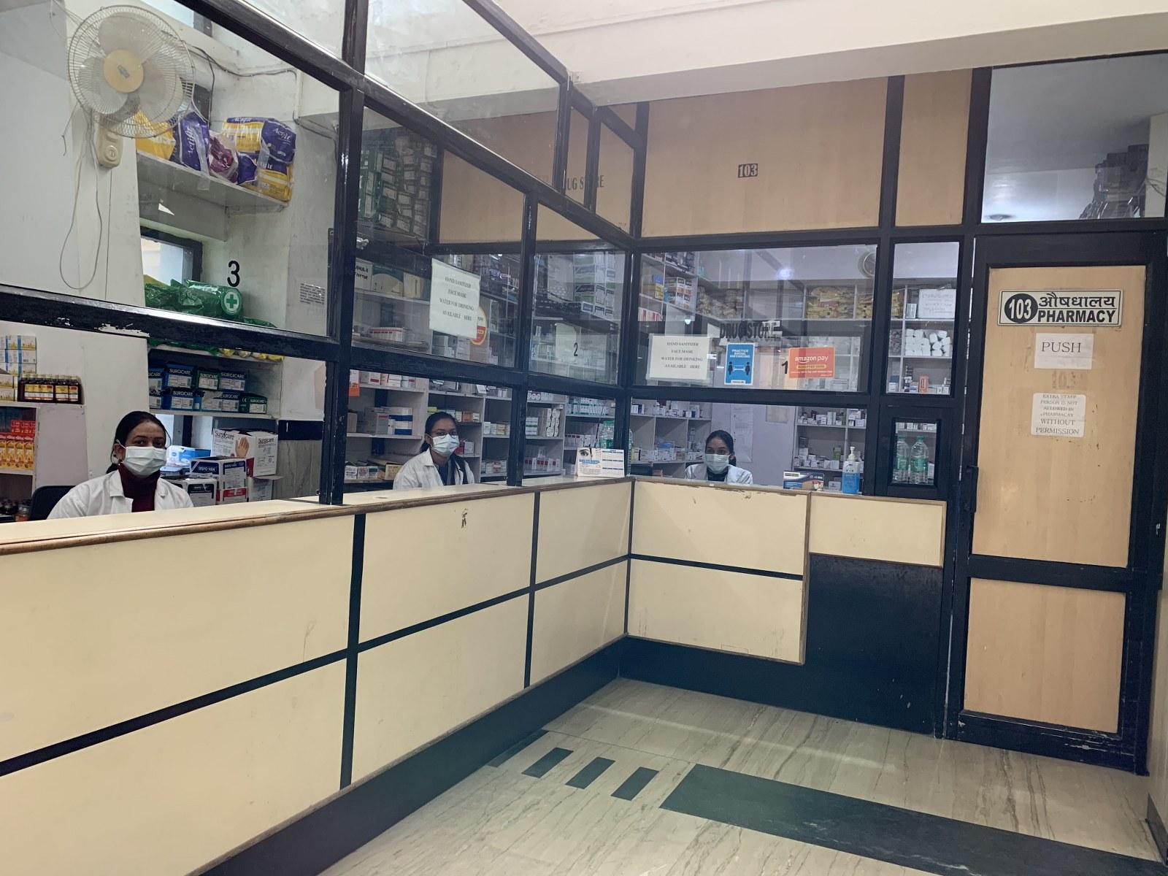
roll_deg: -1.9
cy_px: 438
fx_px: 877
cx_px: 584
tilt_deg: -2.5
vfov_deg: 53.1
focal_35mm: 26
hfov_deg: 67.3
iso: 100
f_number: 1.8
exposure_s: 1/60
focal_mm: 4.25
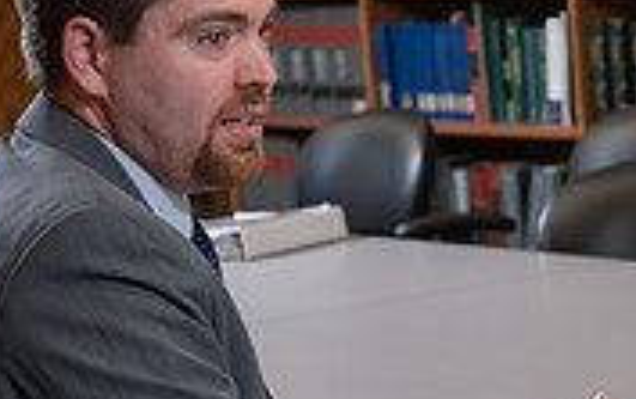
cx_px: 704
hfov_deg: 12.3
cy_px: 232
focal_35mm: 167
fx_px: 2897
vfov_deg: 7.9
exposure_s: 1/160
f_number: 4
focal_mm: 50
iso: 1000
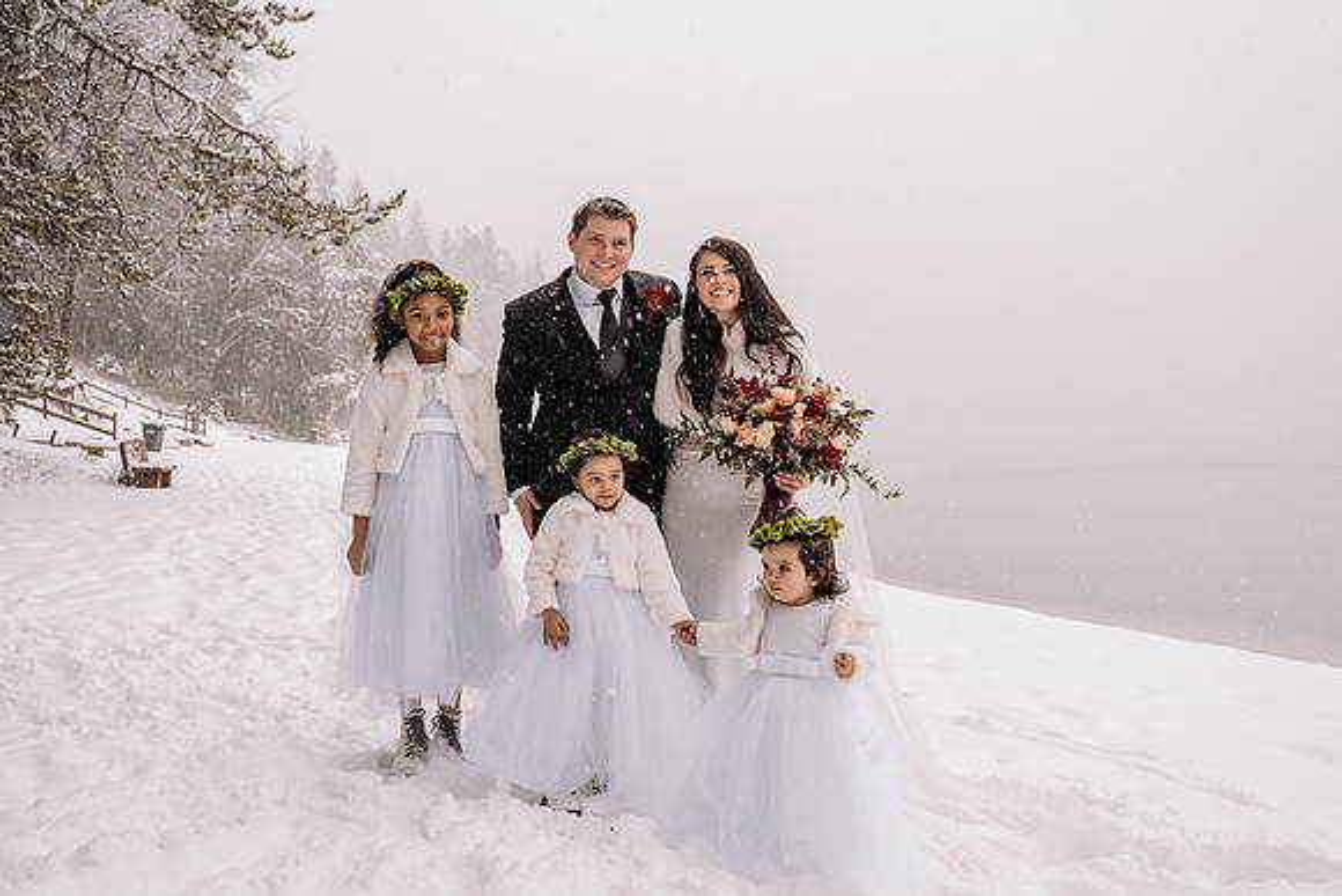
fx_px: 1316
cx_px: 671
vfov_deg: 37.6
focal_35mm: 35
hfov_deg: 54.0
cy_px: 448
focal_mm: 35
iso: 1250
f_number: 5
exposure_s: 1/250
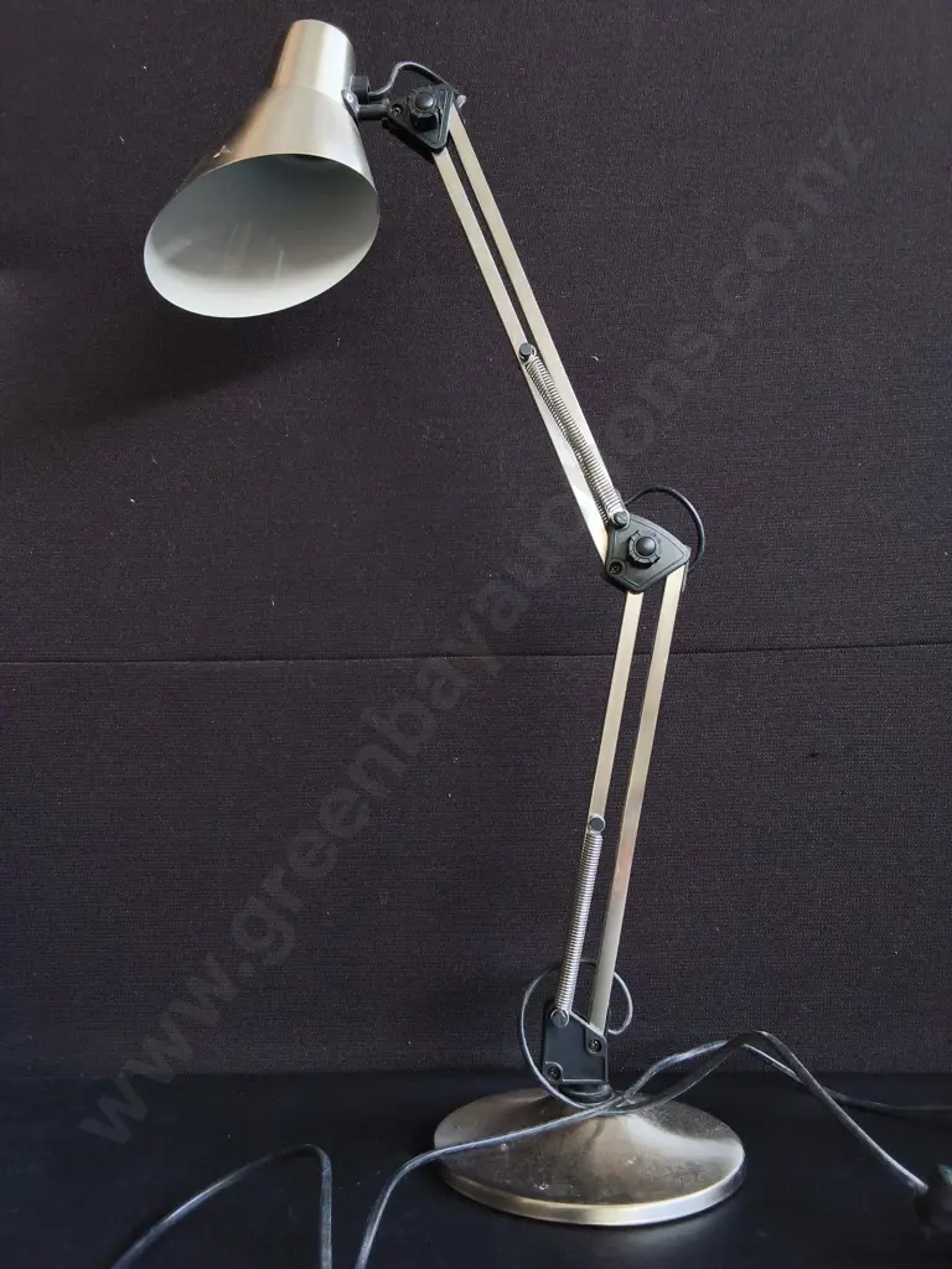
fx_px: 990
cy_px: 634
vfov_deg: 65.3
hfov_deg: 51.4
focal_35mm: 27
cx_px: 476
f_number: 2
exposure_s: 1/100
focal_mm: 2.87
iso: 200
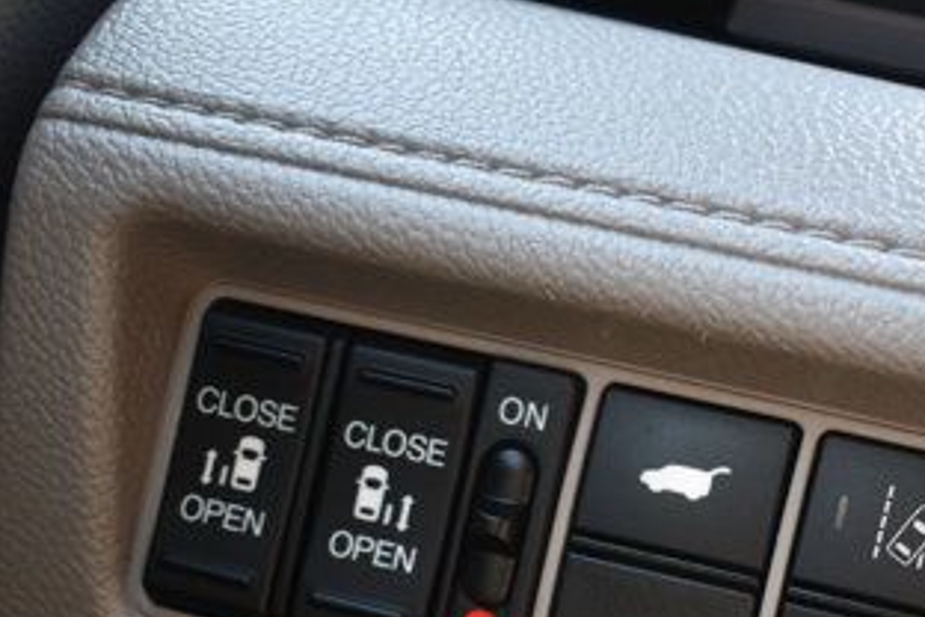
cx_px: 803
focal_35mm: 82
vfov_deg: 16.4
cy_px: 580
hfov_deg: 24.2
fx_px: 2107
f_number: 4
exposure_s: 1/250
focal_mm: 27
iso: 640
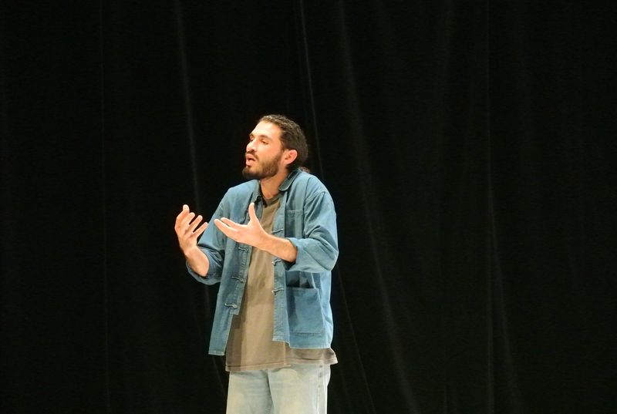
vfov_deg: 10.0
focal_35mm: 138
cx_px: 308
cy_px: 207
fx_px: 2370
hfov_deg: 14.8
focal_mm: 51.2
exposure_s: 1/250
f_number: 4.2
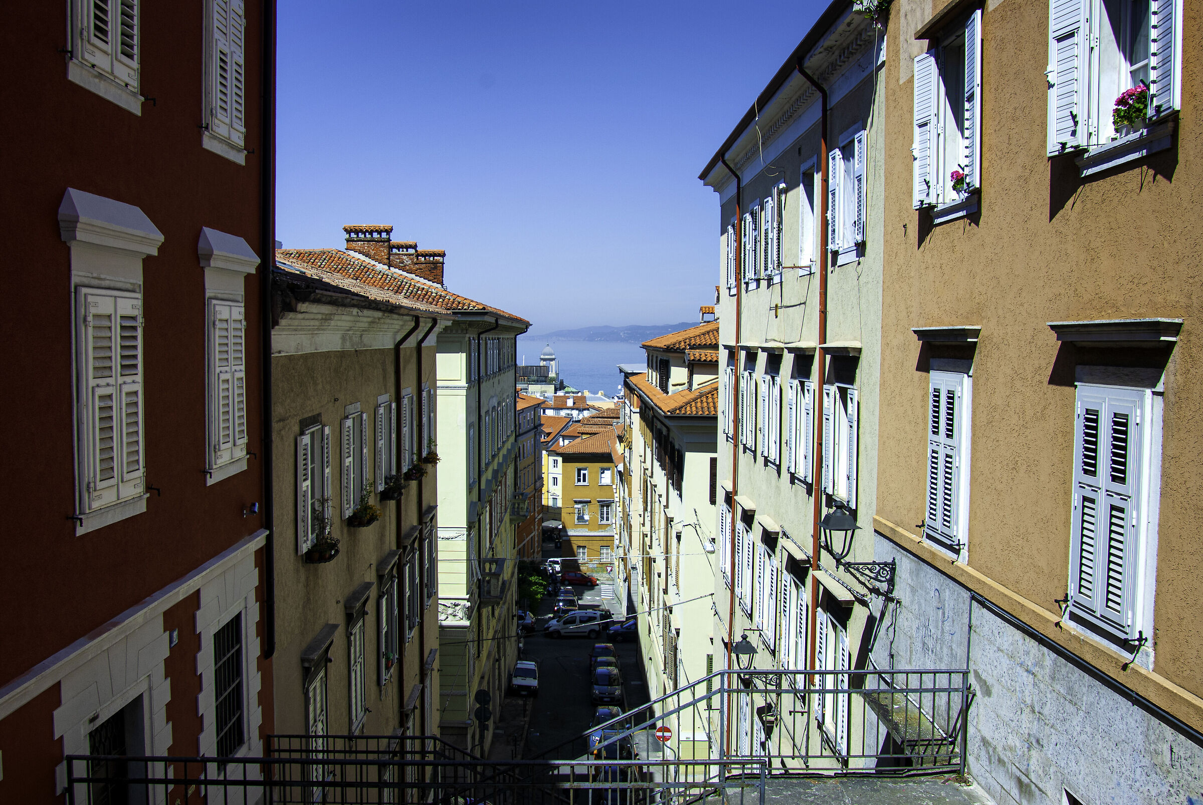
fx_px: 1004
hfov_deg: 61.9
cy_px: 402
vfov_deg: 43.7
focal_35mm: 30
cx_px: 602
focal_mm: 20
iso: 100
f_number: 8
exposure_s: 1/200
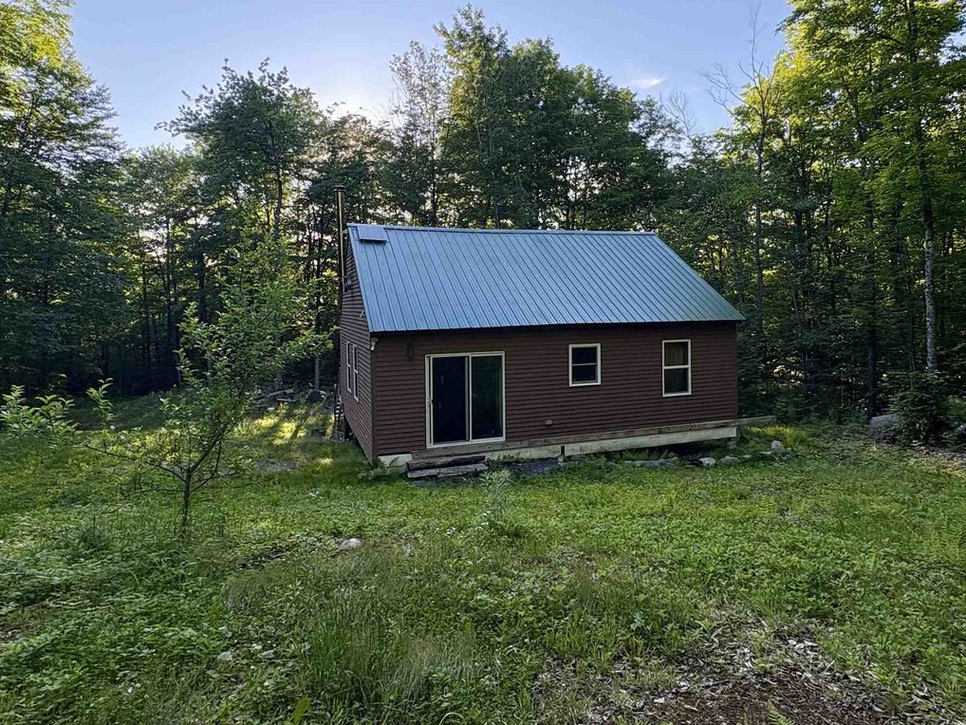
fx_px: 614
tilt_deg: +1.6
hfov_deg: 76.3
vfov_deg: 60.8
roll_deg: +0.6
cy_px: 307
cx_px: 503
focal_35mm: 22
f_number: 2.2
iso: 40
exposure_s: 1/346
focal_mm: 2.22
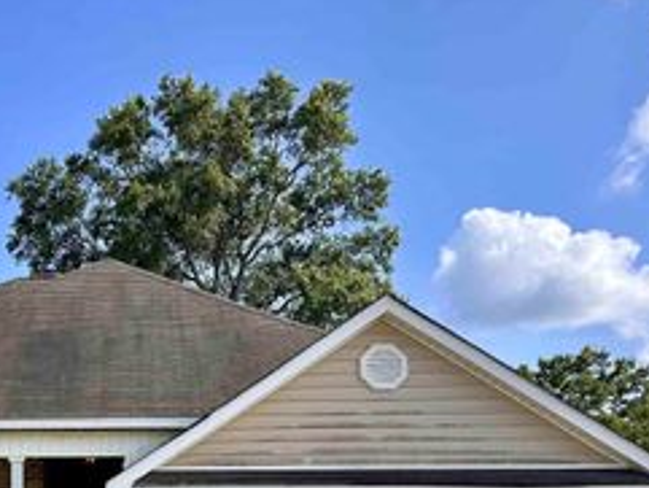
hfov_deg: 34.0
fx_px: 1013
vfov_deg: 26.0
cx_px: 92
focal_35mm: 54
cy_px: 454
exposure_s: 1/2083
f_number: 1.5
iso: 50
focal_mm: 5.7
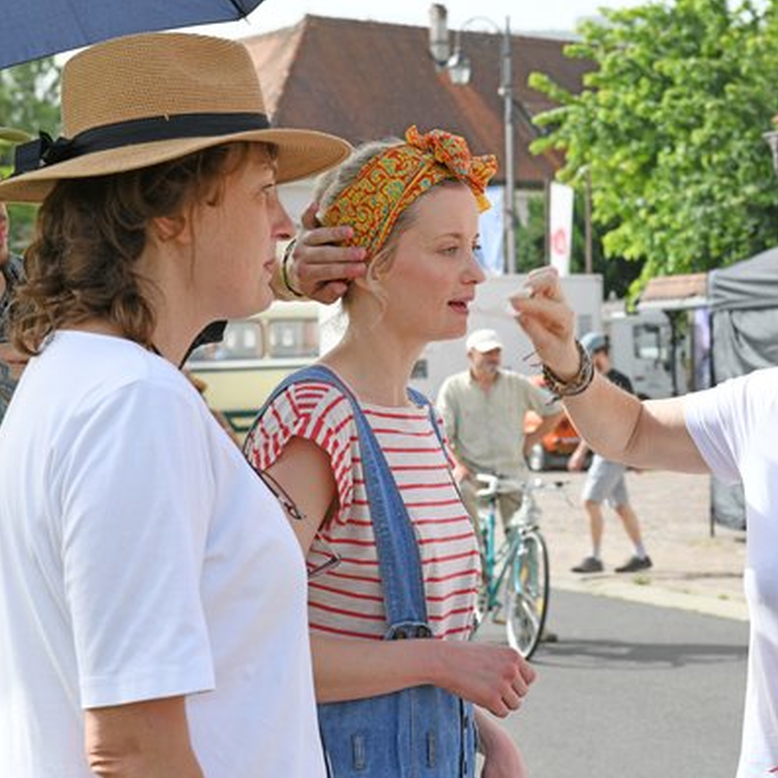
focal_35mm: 90
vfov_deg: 19.3
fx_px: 2288
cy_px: 390
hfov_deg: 19.2
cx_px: 584
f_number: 9
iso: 160
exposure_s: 1/160
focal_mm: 70
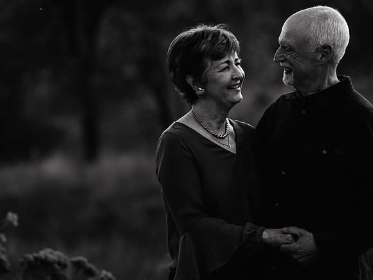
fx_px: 2332
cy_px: 140
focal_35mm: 216
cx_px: 186
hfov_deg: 9.1
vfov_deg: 6.9
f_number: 4
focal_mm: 200
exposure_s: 1/160
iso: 160
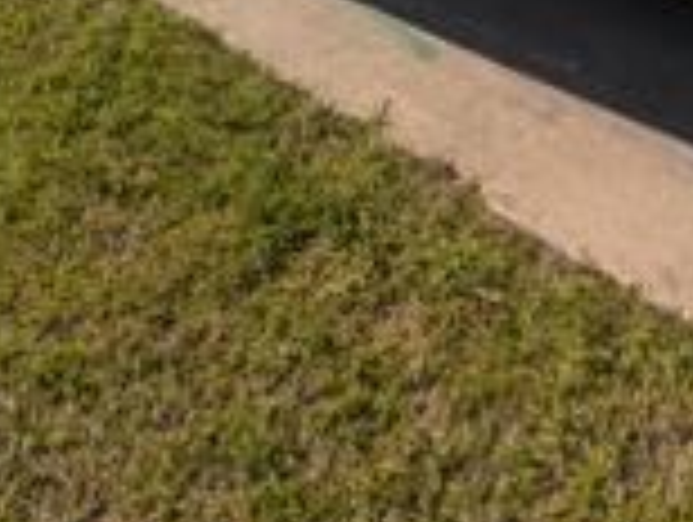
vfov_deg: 22.4
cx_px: 639
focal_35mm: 52
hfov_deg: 34.5
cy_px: -288
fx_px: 1043
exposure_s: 1/2381
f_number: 2.2
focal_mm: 2.35
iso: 49
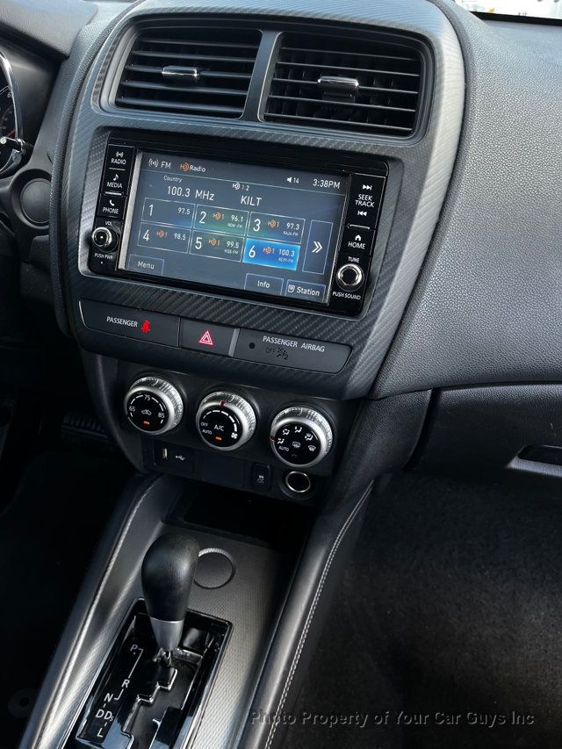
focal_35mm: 26
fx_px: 563
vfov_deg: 67.3
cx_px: 281
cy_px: 374
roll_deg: -2.1
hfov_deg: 53.1
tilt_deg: -32.9
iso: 64
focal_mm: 5.1
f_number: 1.6
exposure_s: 1/121
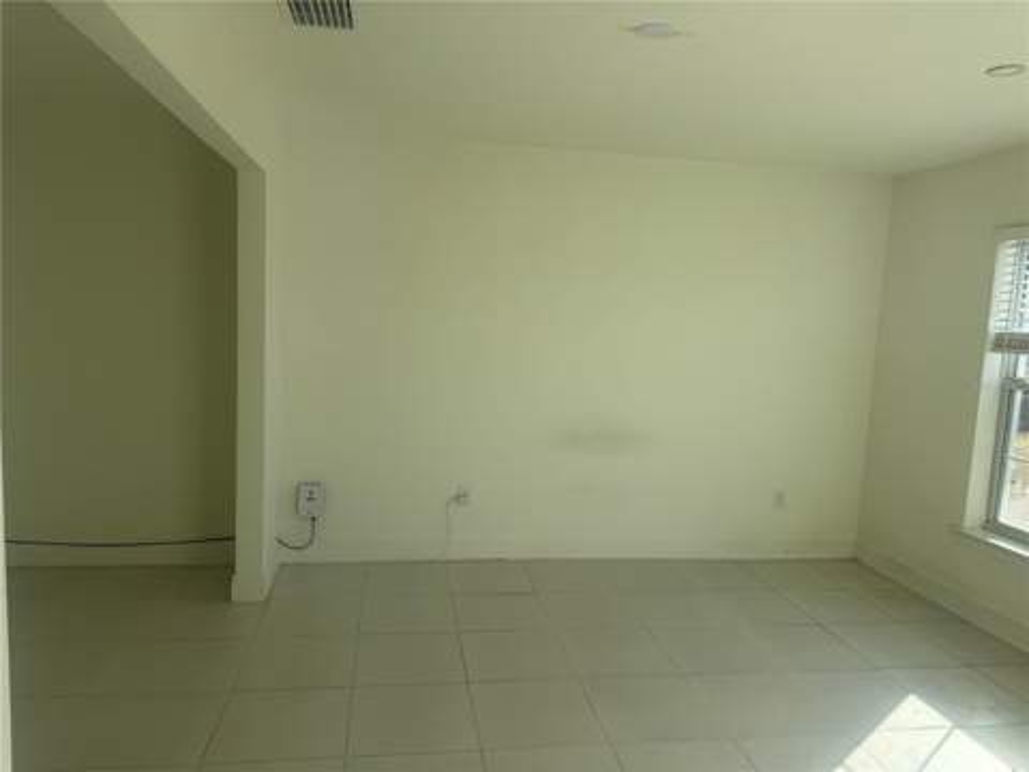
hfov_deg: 71.6
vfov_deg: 56.8
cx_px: 514
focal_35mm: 24
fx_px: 713
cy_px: 386
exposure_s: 1/1091
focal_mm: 6.76
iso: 80
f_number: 1.78
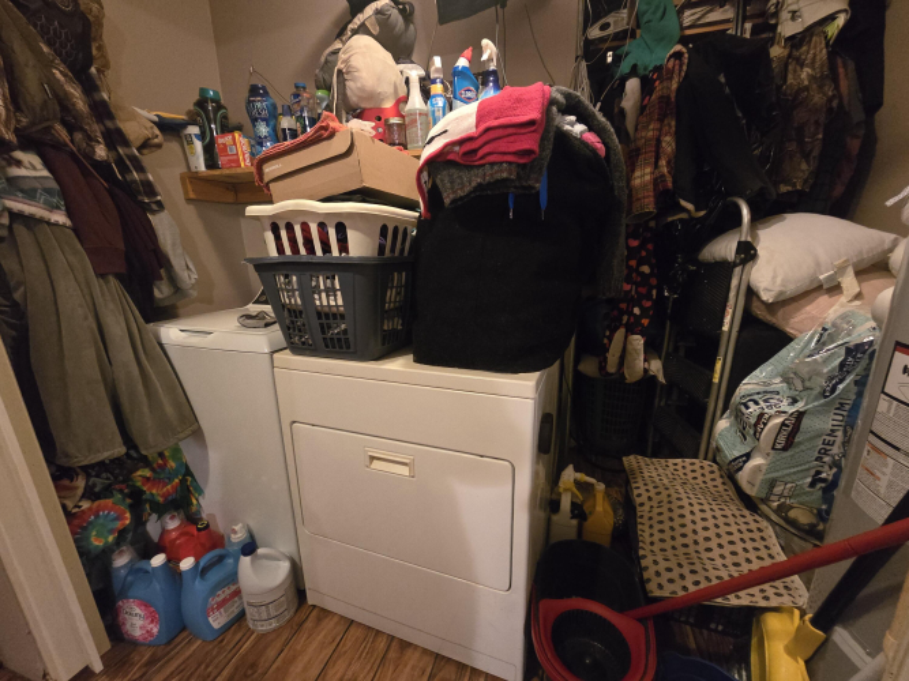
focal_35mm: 13
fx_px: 341
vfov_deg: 89.9
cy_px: 340
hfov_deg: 106.2
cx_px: 454
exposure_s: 1/40
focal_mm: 2.2
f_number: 2.2
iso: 1250
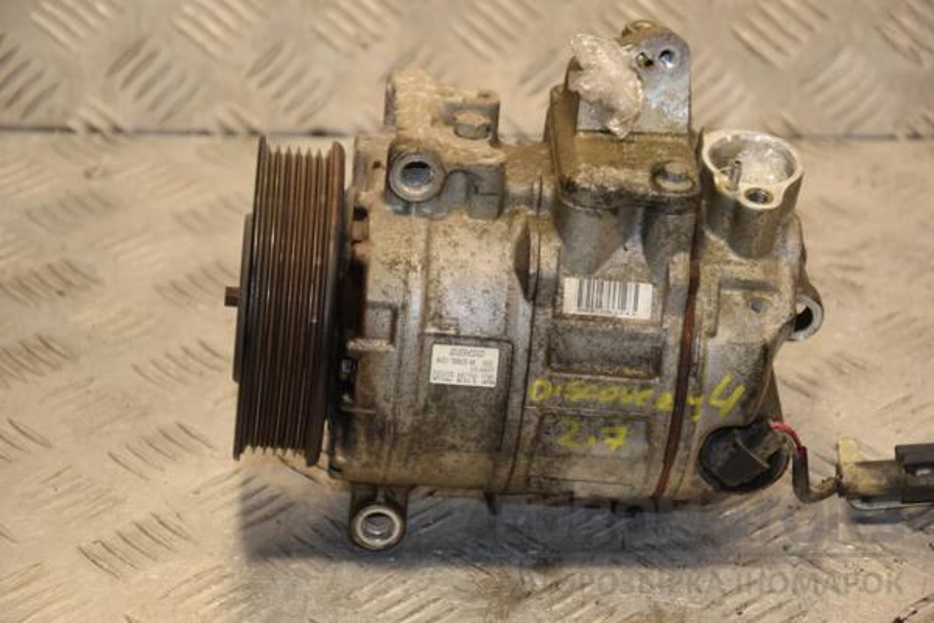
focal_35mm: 120
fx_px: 3113
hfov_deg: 17.1
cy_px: 312
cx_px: 467
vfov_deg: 11.4
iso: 800
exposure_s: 1/160
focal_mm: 80
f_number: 5.3
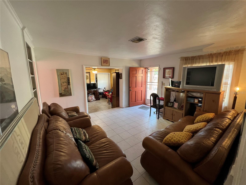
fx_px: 92
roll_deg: +0.7
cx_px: 123
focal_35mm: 13
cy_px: 92
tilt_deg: -9.5
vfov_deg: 89.9
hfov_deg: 106.2
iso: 160
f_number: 1.8
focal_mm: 1.57
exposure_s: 1/60
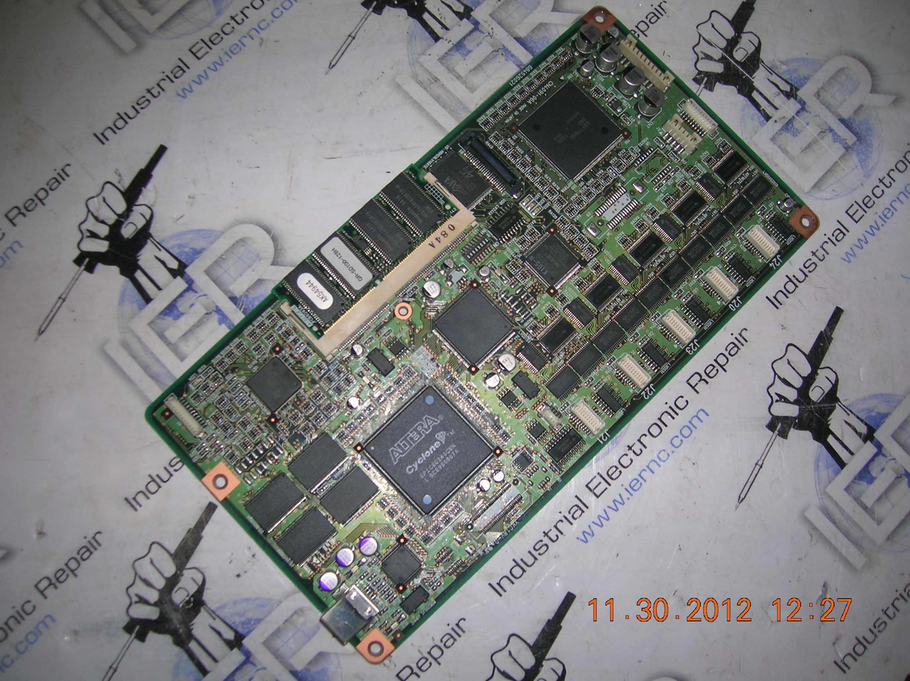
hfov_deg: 54.0
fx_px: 893
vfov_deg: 41.7
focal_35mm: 34
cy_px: 340
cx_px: 455
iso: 50
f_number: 2.9
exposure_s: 1/60.1
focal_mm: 5.7
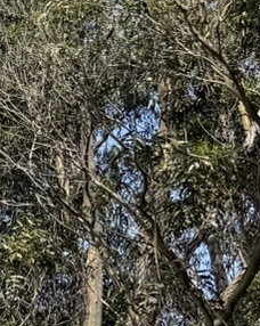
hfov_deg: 7.2
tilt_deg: +7.5
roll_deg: -0.6
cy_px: 476
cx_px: -721
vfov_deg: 11.1
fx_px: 1619
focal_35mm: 168
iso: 80
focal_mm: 6.76
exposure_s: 1/3584
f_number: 1.78
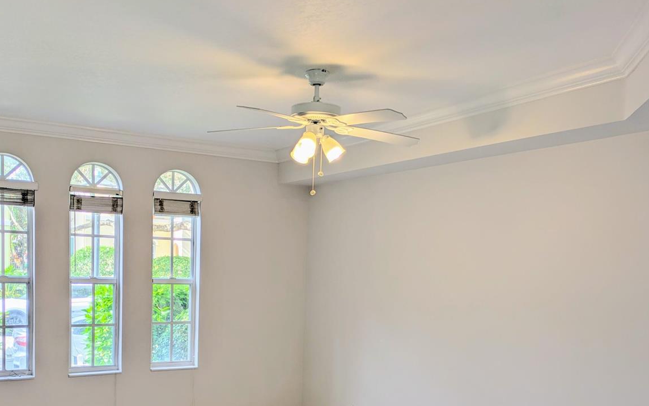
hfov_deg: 52.5
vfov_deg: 33.7
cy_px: 307
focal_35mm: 37
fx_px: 655
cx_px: 275
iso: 45
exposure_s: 1/197
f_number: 1.89
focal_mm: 5.43
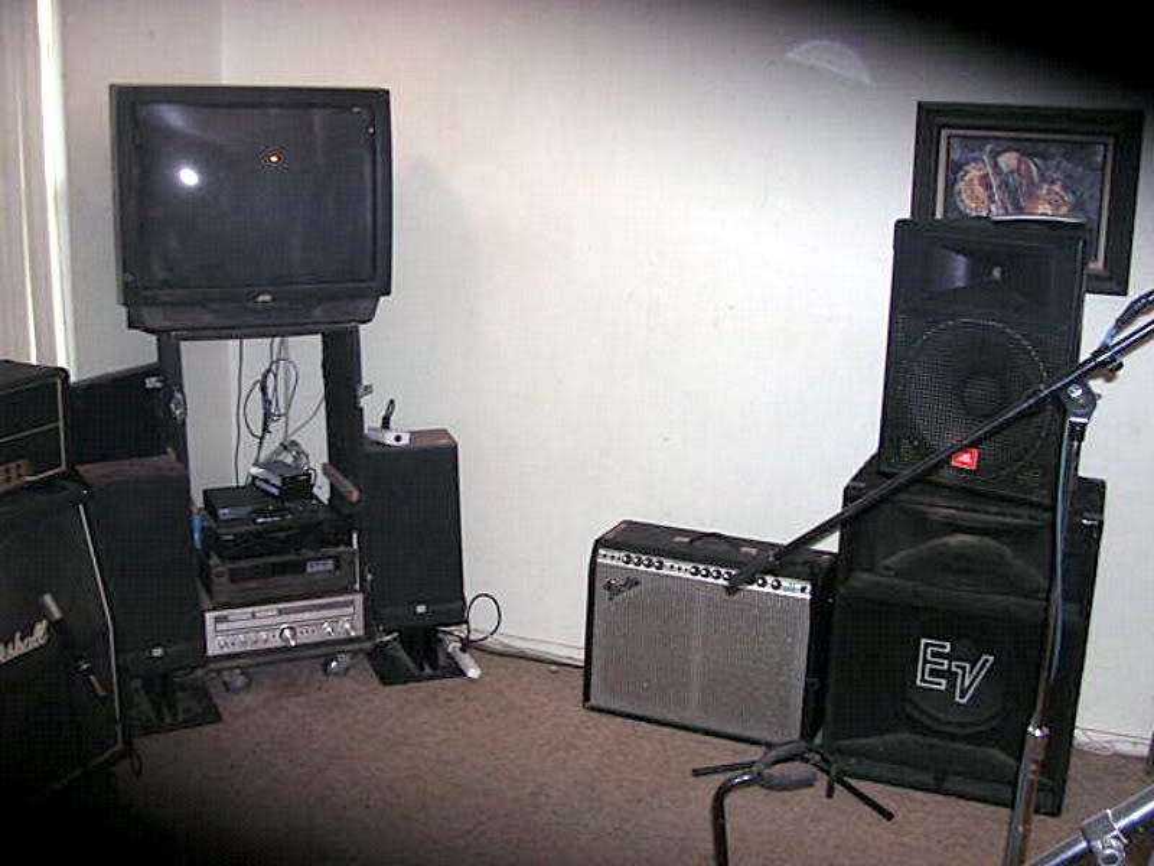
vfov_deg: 37.7
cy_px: 433
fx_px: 1267
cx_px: 577
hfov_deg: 49.0
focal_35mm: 38
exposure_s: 1/60.1
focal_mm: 5.8
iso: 154
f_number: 2.8
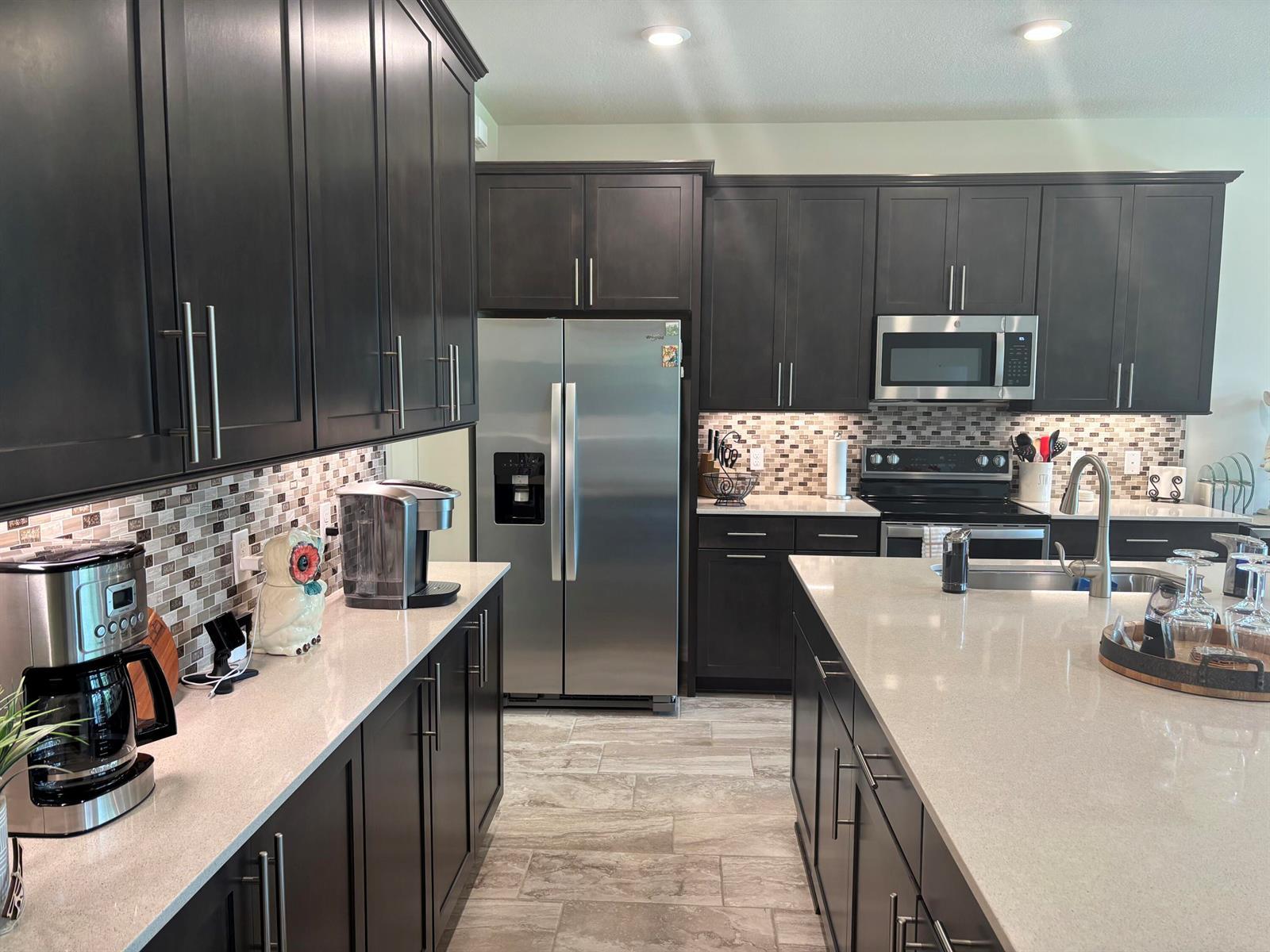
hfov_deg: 67.3
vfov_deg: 53.1
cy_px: 476
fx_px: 954
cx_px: 635
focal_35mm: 26
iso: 125
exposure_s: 1/120
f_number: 1.6
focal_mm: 5.96
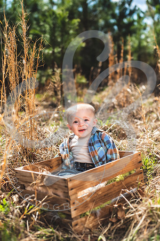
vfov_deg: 39.6
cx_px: 80
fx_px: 333
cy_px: 120
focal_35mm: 50
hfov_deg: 27.0
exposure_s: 1/2000
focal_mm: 50
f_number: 2.8
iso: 100
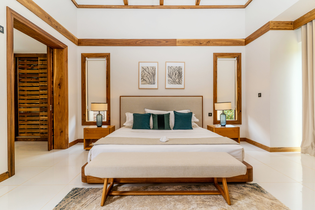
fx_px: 149
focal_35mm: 17
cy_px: 105
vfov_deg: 70.4
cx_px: 158
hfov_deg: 93.3
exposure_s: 1/160
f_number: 4.5
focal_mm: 17
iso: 200
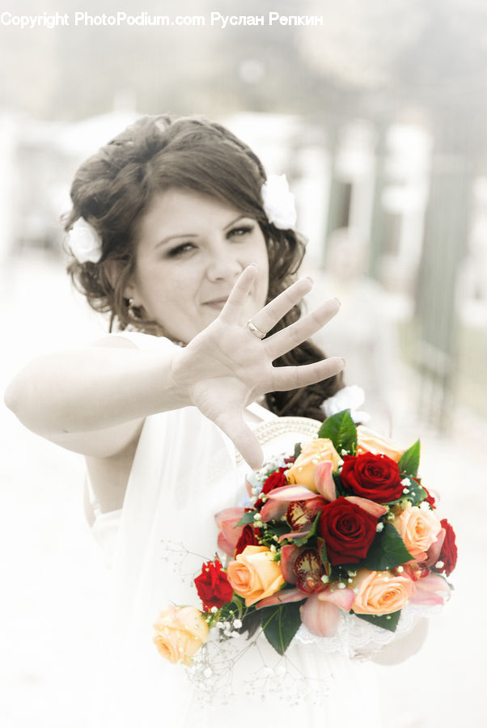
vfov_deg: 7.6
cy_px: 364
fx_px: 5466
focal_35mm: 270
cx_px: 244
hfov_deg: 5.1
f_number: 6
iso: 100
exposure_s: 1/60
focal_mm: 180
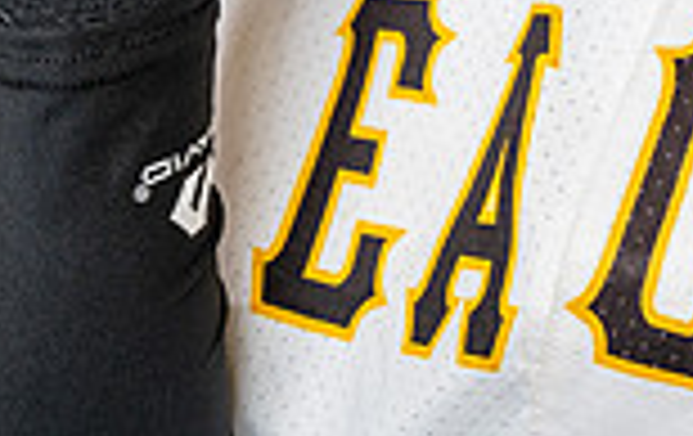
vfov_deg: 6.7
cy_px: -490
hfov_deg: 11.0
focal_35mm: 190
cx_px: 603
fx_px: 3596
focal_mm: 64
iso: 400
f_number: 8
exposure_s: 1/200
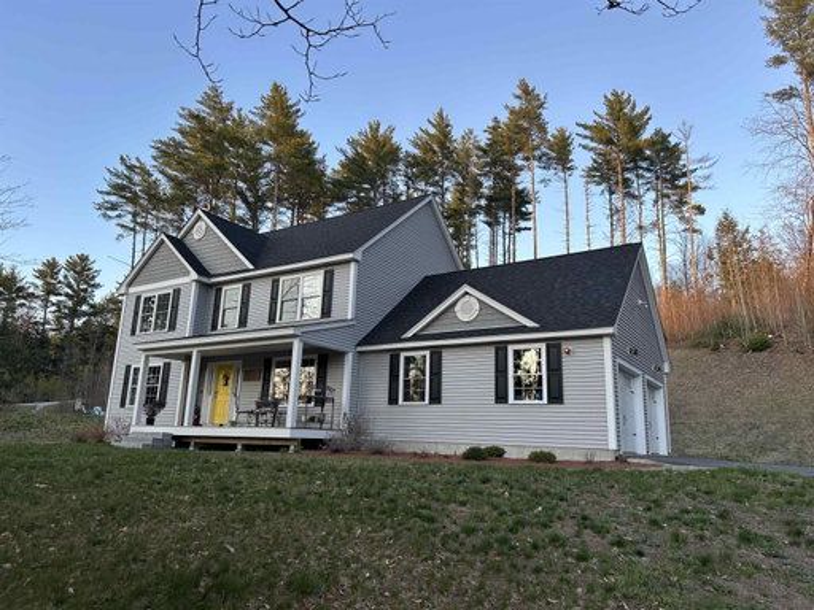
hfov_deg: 71.6
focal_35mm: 24
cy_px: 305
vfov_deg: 56.8
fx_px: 564
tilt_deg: +11.7
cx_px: 407
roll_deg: -2.4
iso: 80
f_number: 1.78
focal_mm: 6.86
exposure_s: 1/349
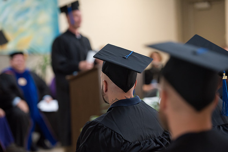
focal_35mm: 125
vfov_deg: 11.0
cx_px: 114
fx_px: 792
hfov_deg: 16.4
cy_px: 76
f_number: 2.8
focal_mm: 125
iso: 2500
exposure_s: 1/200
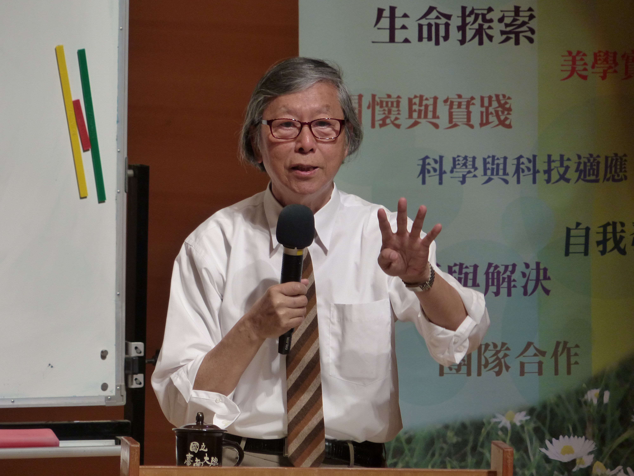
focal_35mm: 428
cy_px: 238
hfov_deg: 4.6
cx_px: 317
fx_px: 7839
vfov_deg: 3.5
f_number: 2.8
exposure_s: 1/100
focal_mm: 77
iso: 250
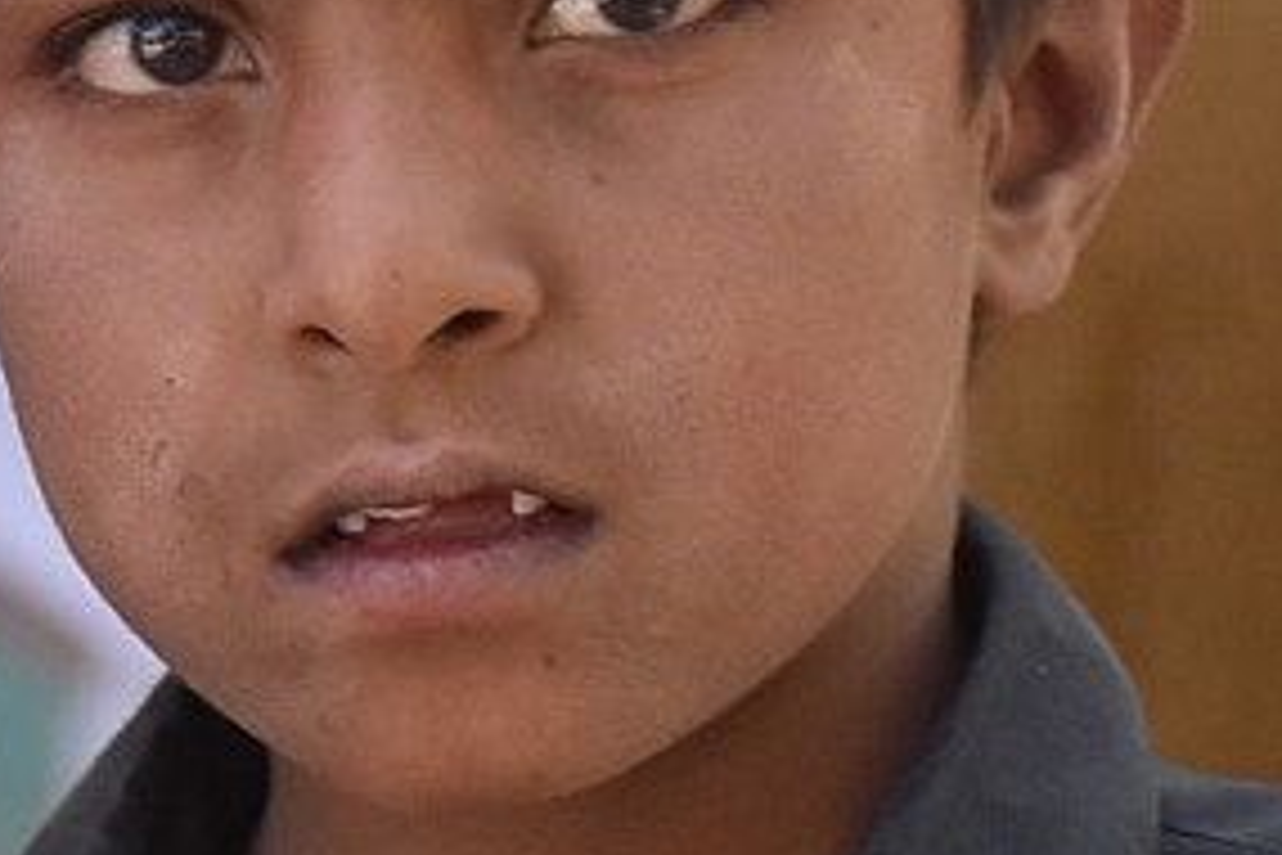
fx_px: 16480
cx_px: -2006
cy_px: -657
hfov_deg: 4.3
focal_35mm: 463
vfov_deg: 3.0
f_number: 4
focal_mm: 55
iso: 720
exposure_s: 1/1000
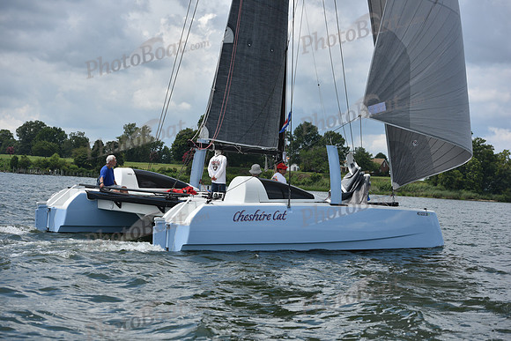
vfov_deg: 19.5
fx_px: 994
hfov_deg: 28.8
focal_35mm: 70
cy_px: 170
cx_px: 256
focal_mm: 70
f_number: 5
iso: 320
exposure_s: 1/3200
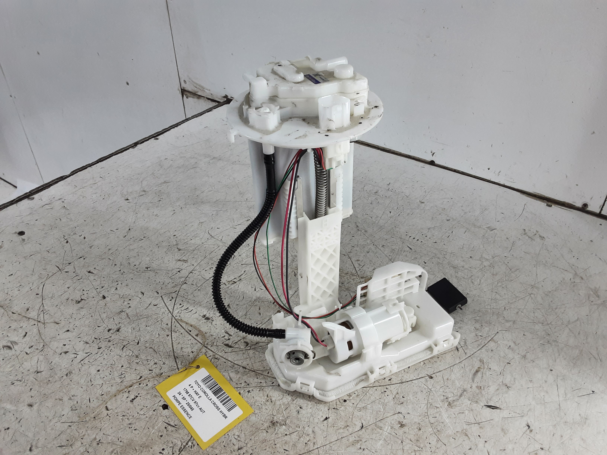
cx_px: 304
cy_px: 228
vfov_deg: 51.4
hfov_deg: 65.3
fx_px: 473
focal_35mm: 27
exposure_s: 1/50
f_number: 1.9
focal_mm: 2.91
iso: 80
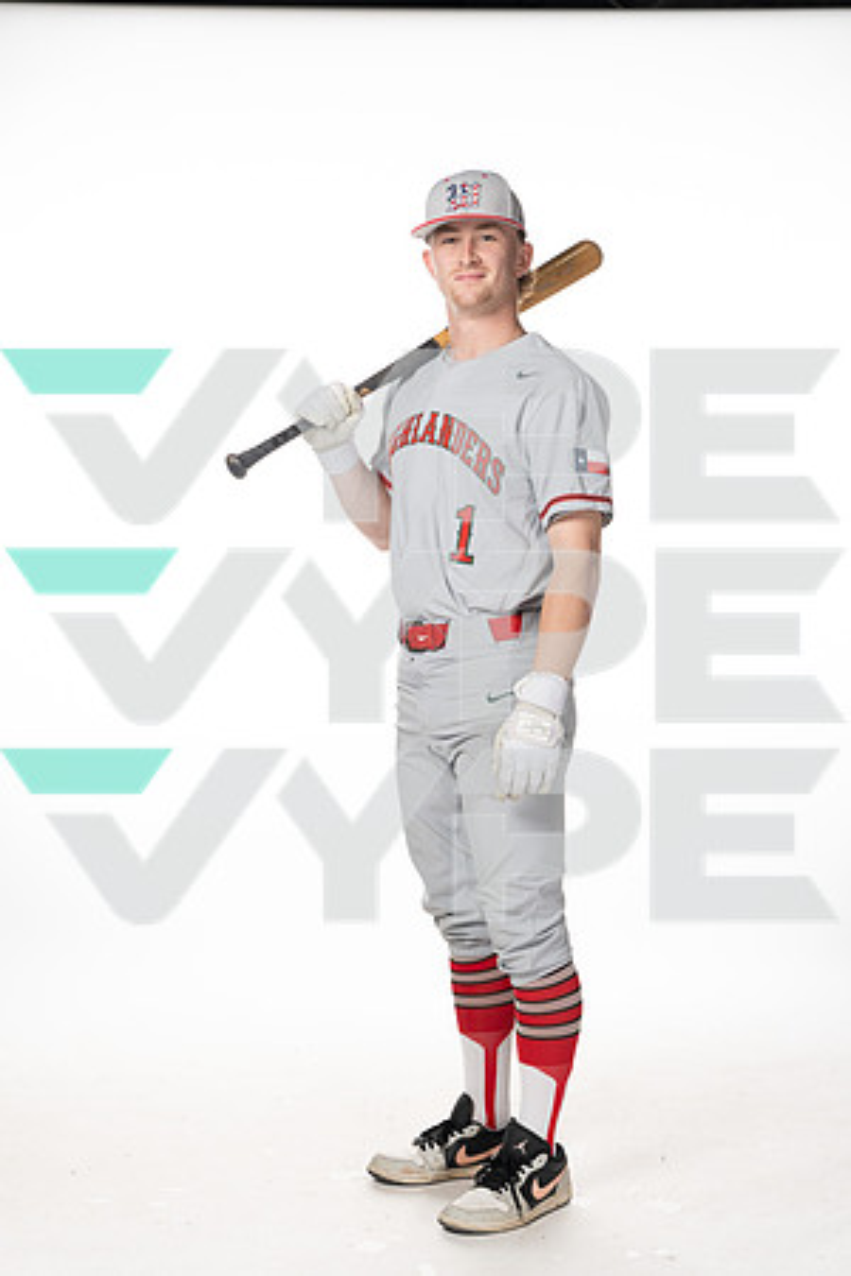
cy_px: 638
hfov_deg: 23.8
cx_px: 426
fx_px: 2021
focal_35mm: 57
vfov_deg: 35.1
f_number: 6.3
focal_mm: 57
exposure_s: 1/250
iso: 400
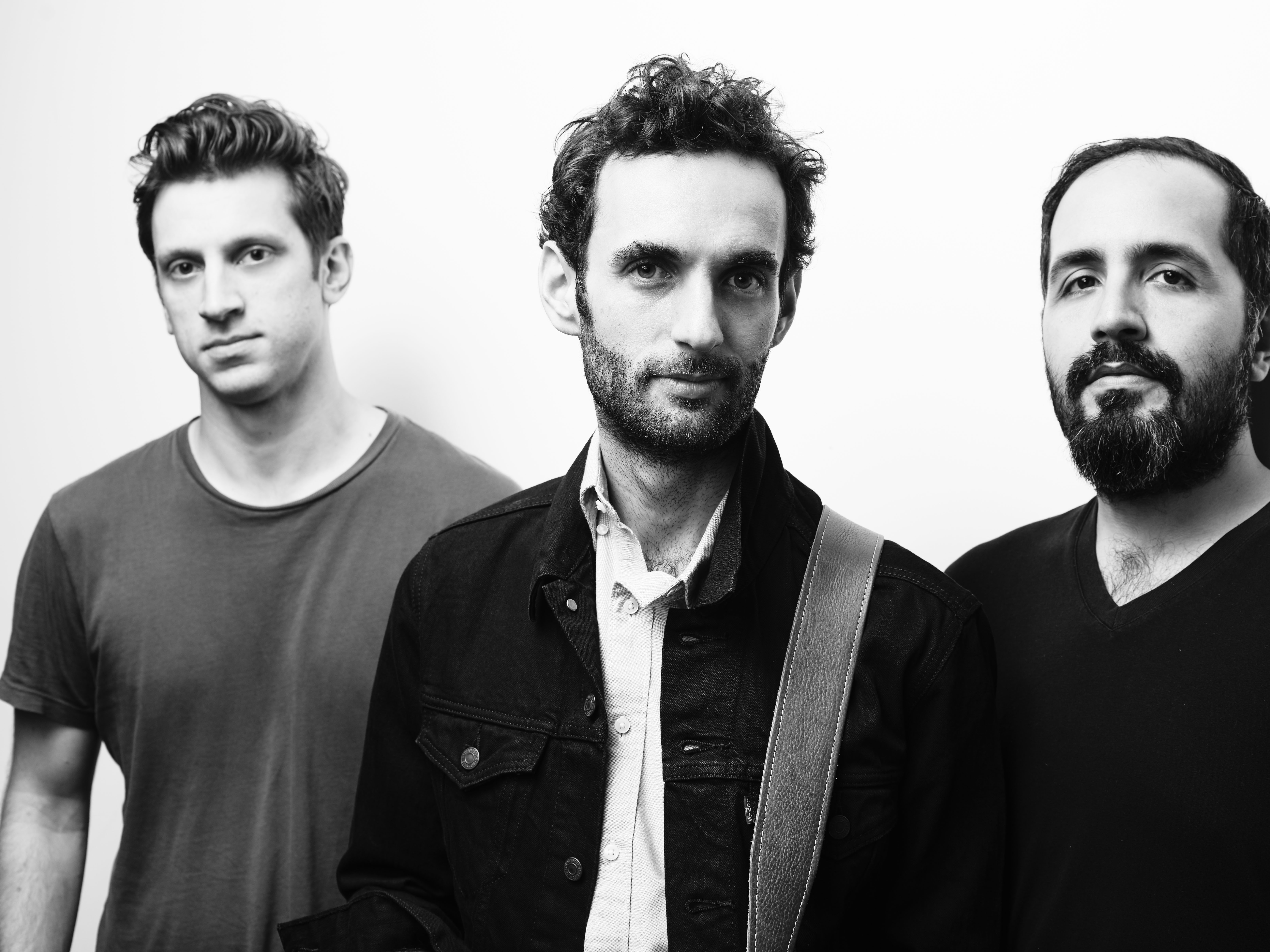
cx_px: 684
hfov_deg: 34.9
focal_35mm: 55
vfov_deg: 26.6
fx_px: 2018
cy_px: 472
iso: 100
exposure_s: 1/250
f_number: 5.6
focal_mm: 50
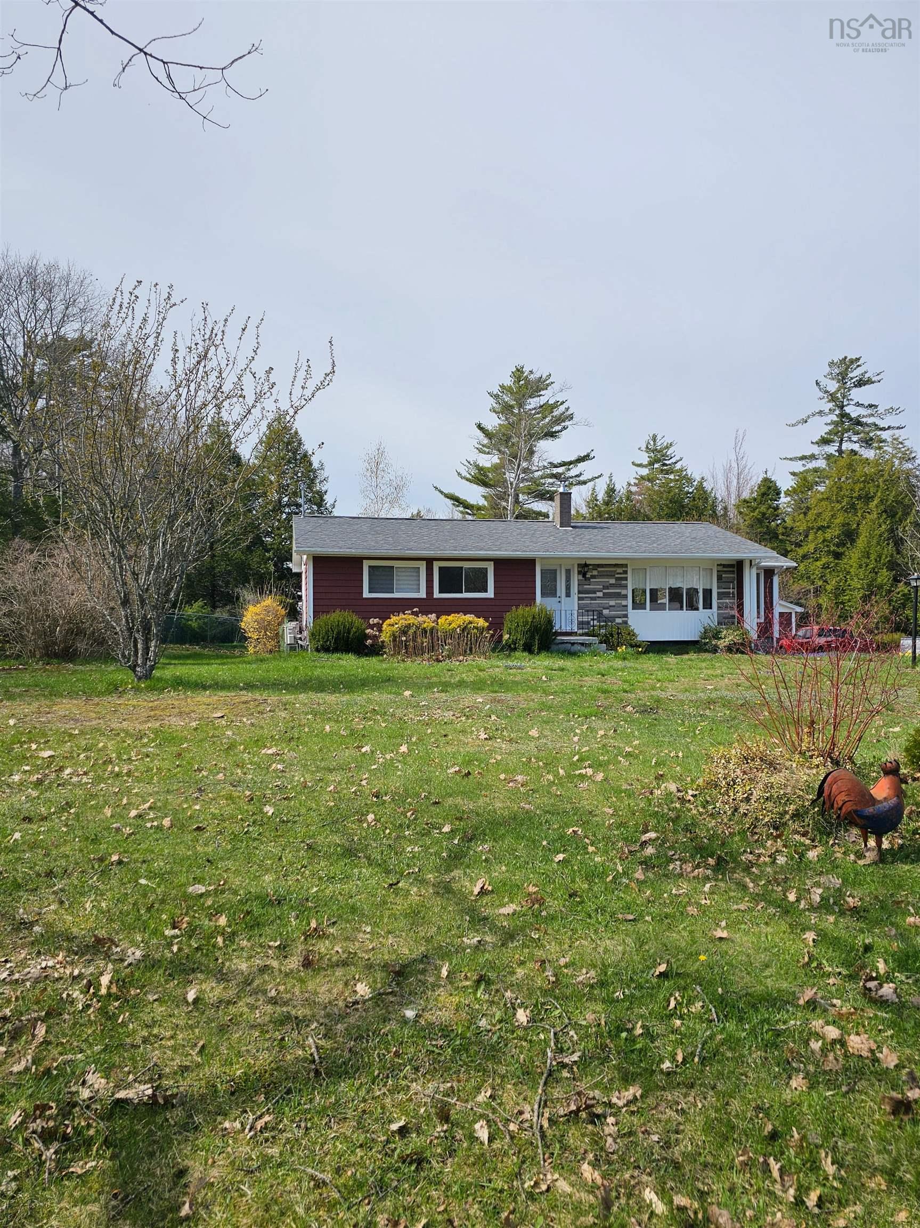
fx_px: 815
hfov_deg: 58.9
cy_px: 614
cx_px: 460
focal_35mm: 23
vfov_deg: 73.9
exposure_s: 1/1350
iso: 10
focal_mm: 6.3
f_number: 1.7
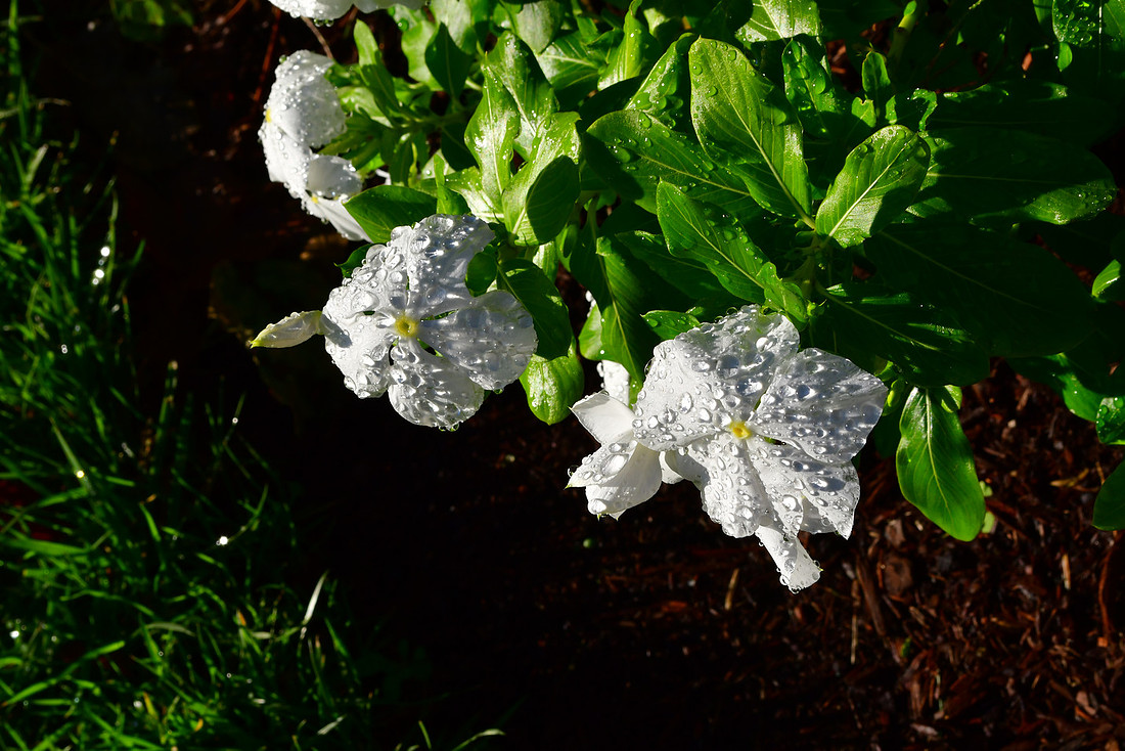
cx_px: 562
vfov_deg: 18.2
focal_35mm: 75
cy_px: 376
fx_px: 2344
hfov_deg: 27.0
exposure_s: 1/320
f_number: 16
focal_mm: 50
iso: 200
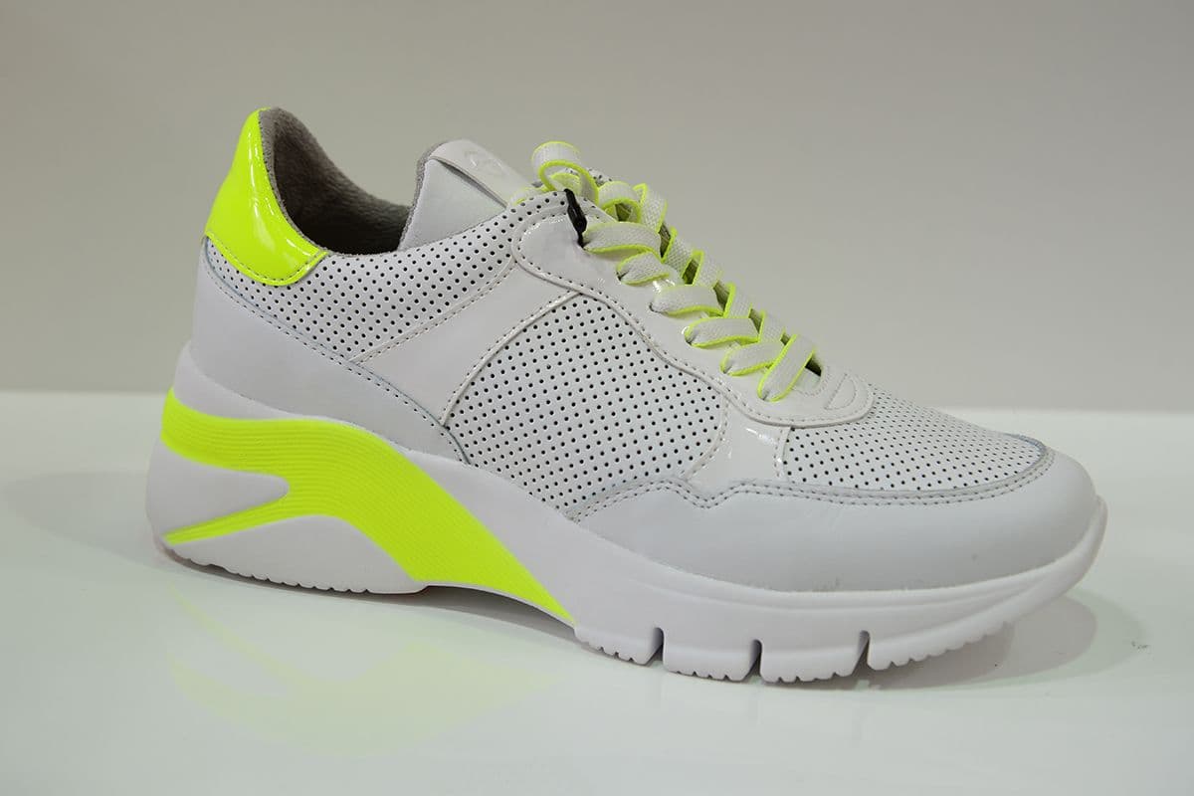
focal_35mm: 46
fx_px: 1526
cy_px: 398
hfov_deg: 42.7
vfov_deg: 29.2
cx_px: 597
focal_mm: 46
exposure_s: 1/160
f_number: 5.6
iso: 200
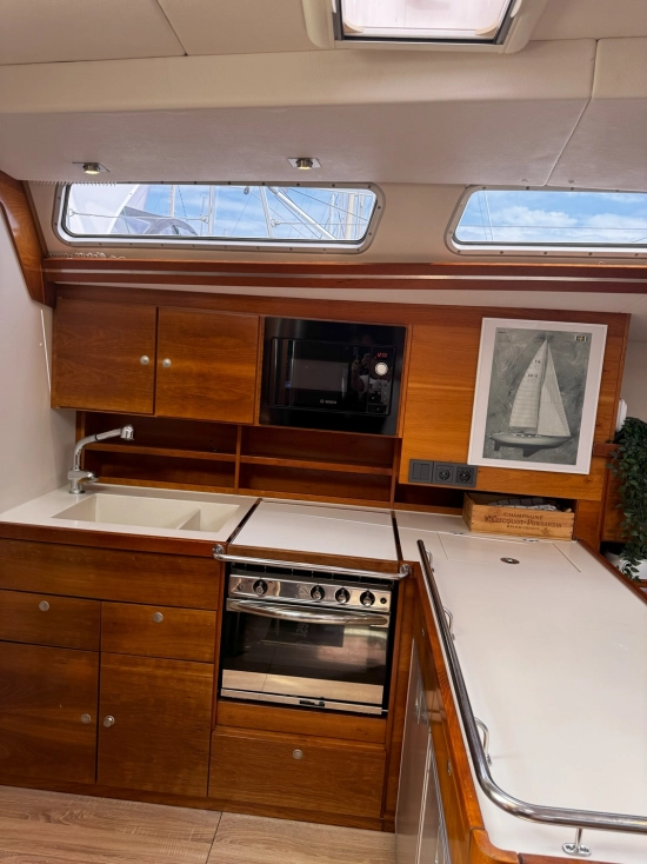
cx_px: 324
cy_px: 432
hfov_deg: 56.8
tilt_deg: -7.0
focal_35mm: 24
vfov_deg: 71.6
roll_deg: -4.2
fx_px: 598
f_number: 1.78
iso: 80
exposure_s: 1/157
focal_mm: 6.76
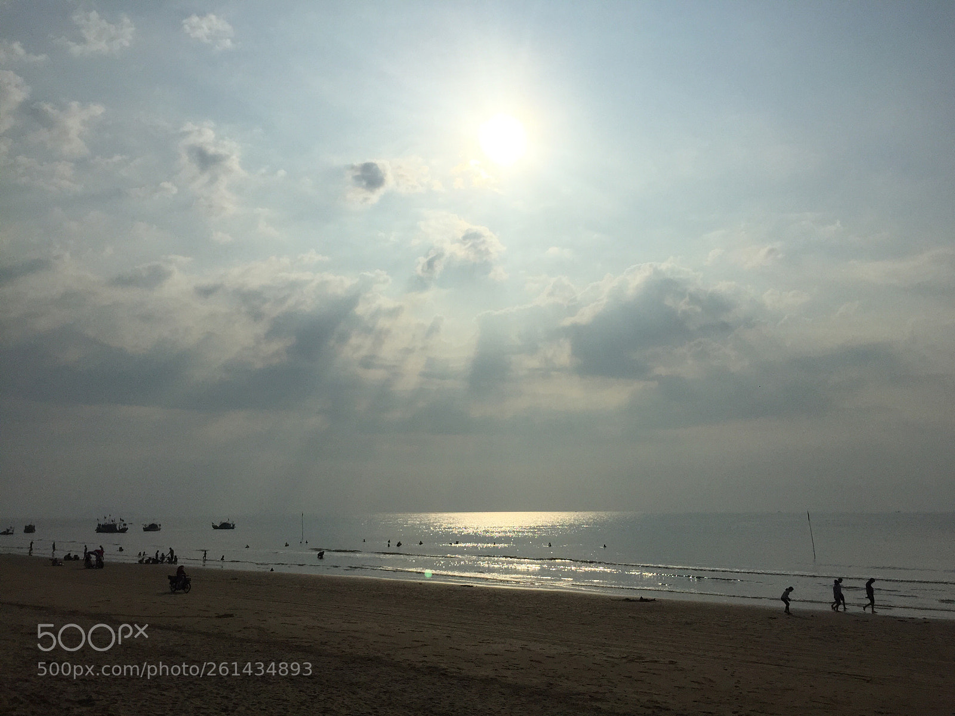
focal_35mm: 29
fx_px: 800
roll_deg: -1.5
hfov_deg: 61.7
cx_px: 478
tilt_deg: +10.5
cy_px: 358
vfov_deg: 48.2
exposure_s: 1/40000
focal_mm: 4.15
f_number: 2.2
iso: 50
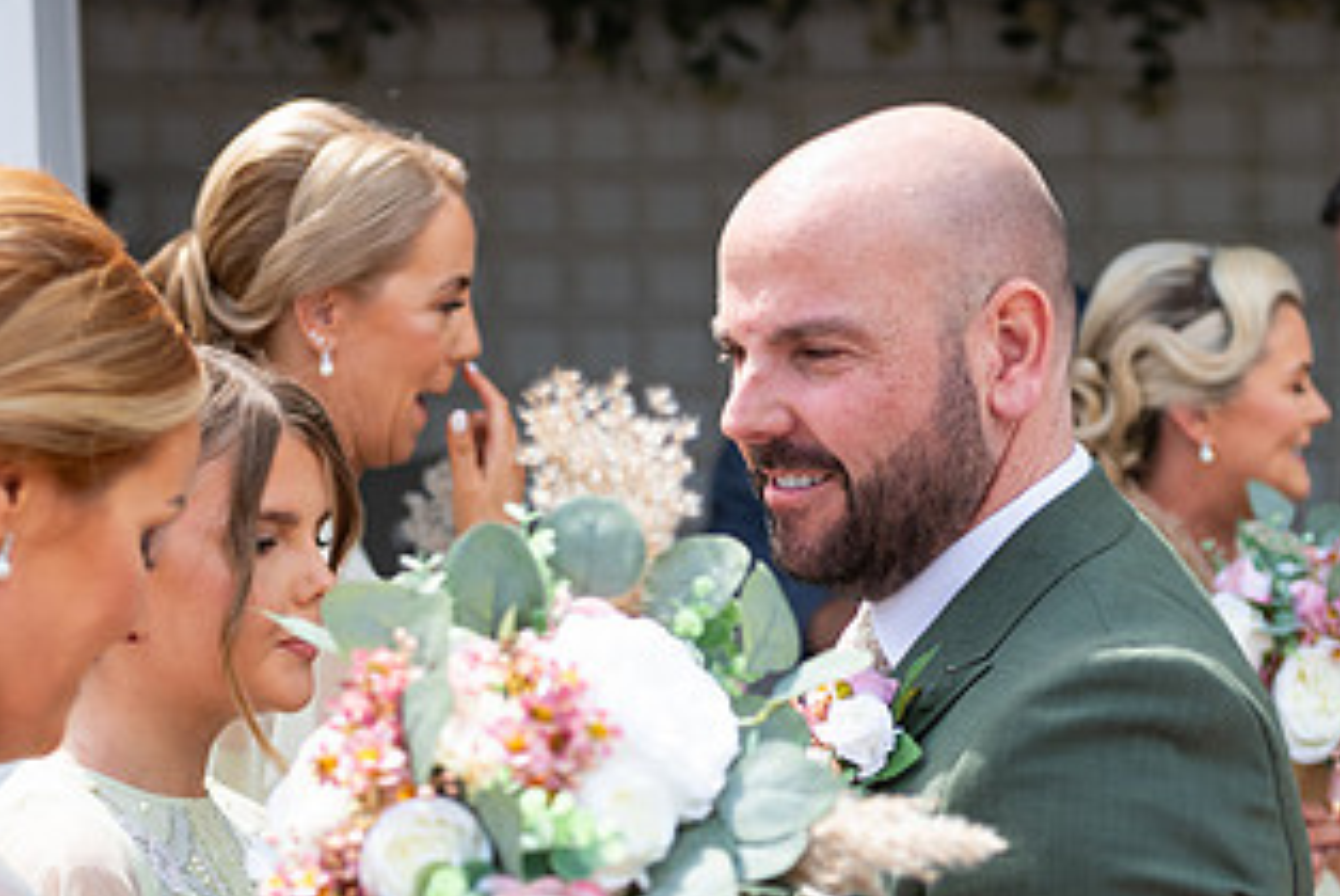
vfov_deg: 12.8
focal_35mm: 107
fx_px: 3986
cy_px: 668
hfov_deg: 19.0
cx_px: 854
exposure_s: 1/1000
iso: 160
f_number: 3.5
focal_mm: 58
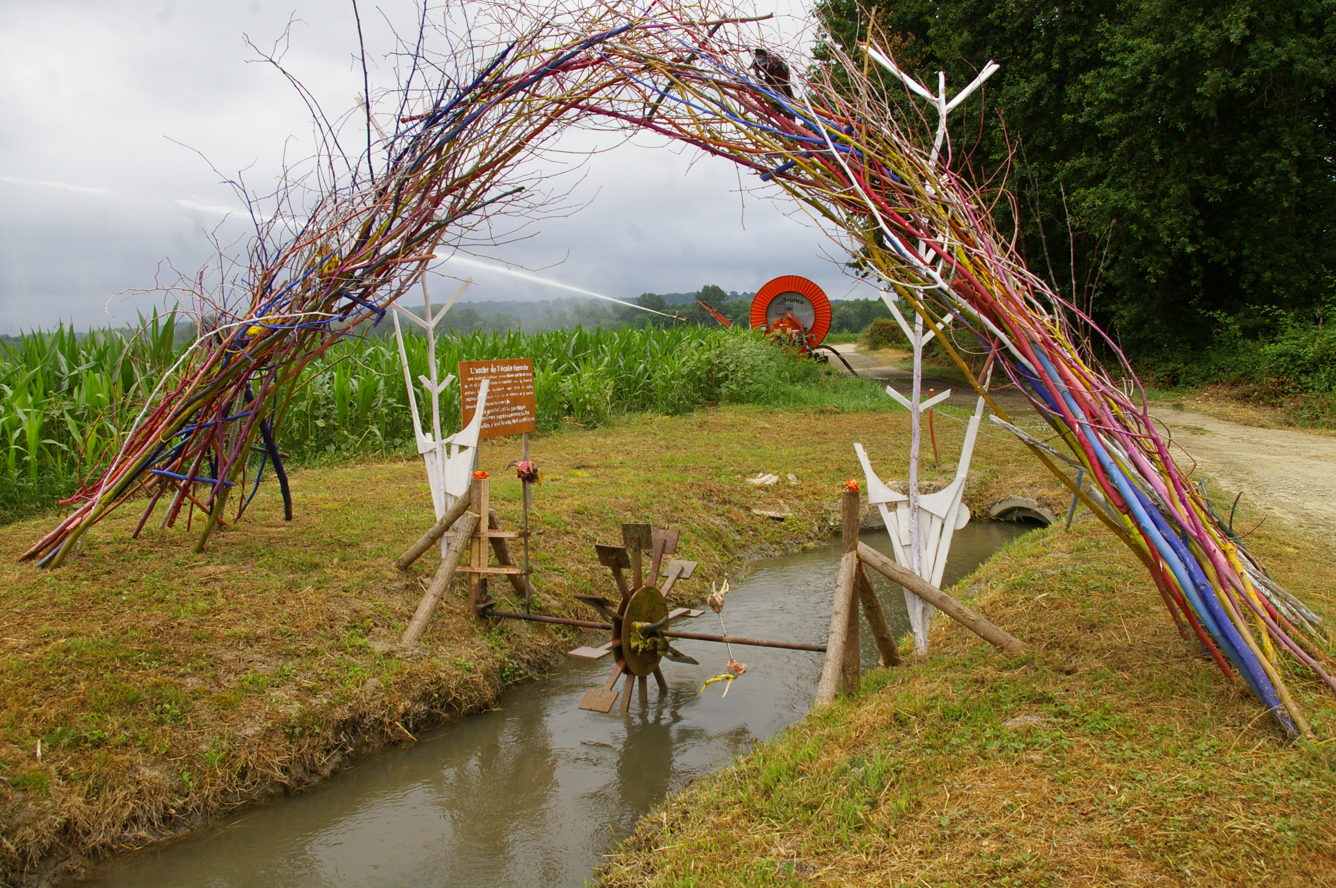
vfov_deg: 41.6
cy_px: 444
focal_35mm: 32
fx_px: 1168
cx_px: 668
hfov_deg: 59.5
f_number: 11
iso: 400
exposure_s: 1/180
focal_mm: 21
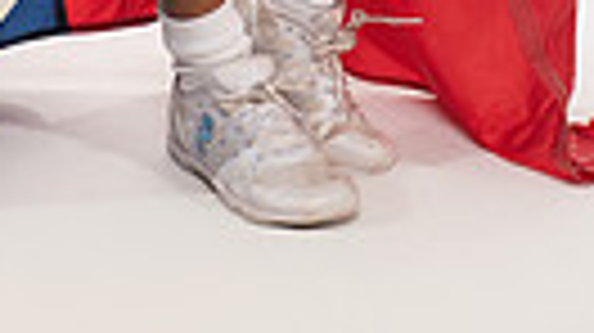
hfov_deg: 10.9
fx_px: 3100
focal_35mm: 197
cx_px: 248
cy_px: -612
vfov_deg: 5.8
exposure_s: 1/320
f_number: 7.1
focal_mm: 55
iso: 500
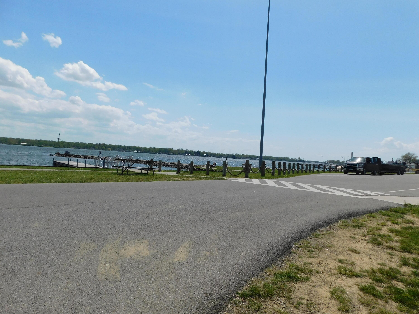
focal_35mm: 23
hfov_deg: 73.9
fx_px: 278
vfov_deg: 58.9
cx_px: 210
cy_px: 157
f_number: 6
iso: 125
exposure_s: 1/800
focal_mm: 4
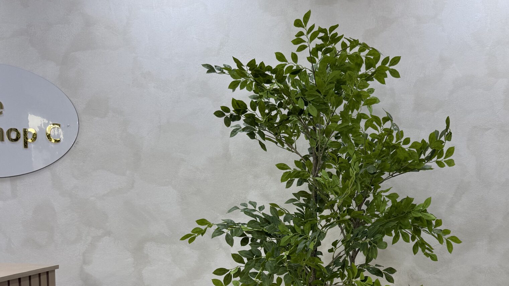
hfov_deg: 46.1
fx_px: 594
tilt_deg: -7.4
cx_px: 311
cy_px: 297
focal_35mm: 44
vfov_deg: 25.5
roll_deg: -1.0
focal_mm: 6.76
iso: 80
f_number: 1.78
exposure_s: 1/178
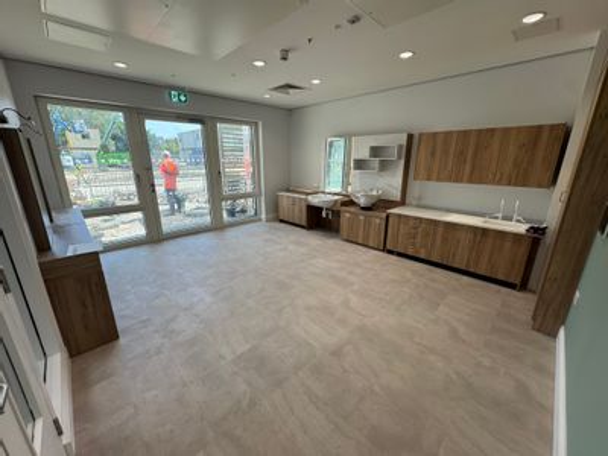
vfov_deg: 85.7
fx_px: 246
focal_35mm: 14
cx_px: 304
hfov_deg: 102.1
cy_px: 228
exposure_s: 1/146
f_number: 2.2
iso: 40
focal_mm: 2.22
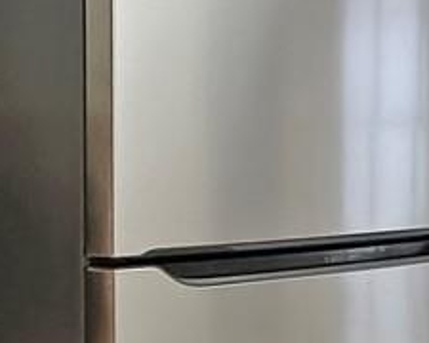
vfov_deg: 15.8
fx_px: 1232
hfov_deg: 16.4
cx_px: 782
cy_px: 223
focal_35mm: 97
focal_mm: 2.22
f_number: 2.2
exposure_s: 1/120
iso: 200
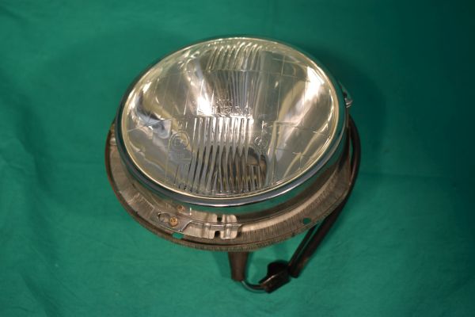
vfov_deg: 23.8
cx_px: 238
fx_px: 752
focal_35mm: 57
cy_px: 158
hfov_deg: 35.1
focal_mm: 38
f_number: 4.8
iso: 100
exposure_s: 1/60
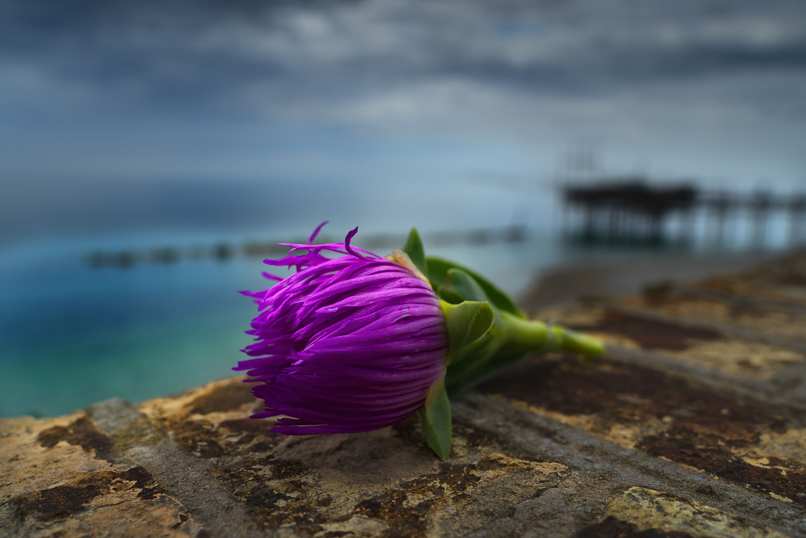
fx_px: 627
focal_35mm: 28
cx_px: 403
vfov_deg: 46.4
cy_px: 269
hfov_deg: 65.5
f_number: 8
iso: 100
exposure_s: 1/200
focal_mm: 28
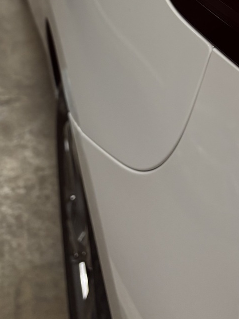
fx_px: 598
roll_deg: -1.7
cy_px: -35
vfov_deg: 27.2
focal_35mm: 65
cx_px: 209
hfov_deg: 22.1
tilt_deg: -16.1
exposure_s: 1/100
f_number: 1.6
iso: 125
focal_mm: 5.96
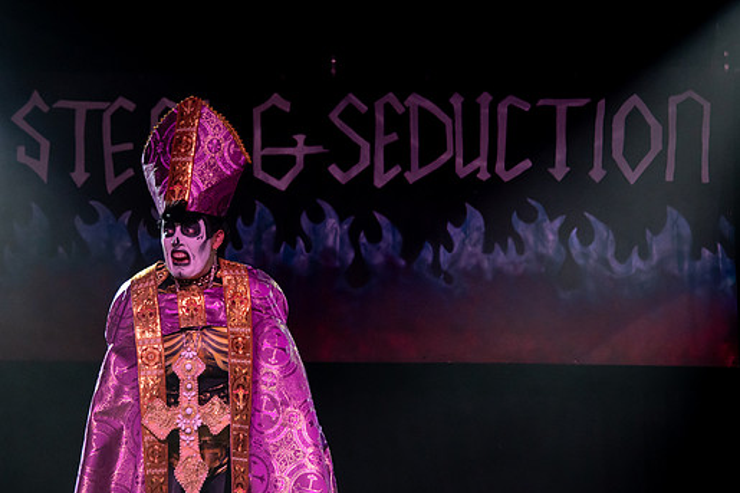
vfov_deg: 12.8
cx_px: 294
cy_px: 203
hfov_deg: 19.1
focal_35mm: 107
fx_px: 2199
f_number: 4
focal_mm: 82
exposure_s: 1/80
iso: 6400
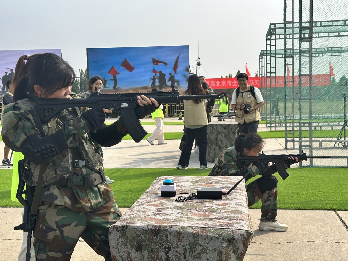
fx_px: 483
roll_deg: +1.1
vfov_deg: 30.3
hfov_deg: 39.7
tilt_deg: -2.5
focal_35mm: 48
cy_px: 130
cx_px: 174
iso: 64
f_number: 1.78
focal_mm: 6.86
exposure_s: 1/3597
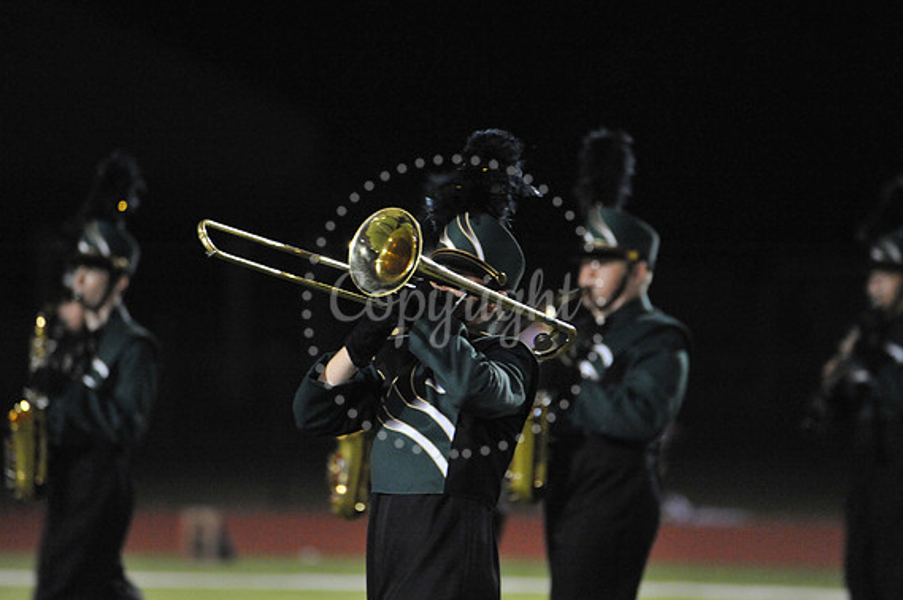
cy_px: 305
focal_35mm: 510
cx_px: 454
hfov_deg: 4.0
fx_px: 12778
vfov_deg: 2.7
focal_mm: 500
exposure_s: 1/160
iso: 6400
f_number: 6.3
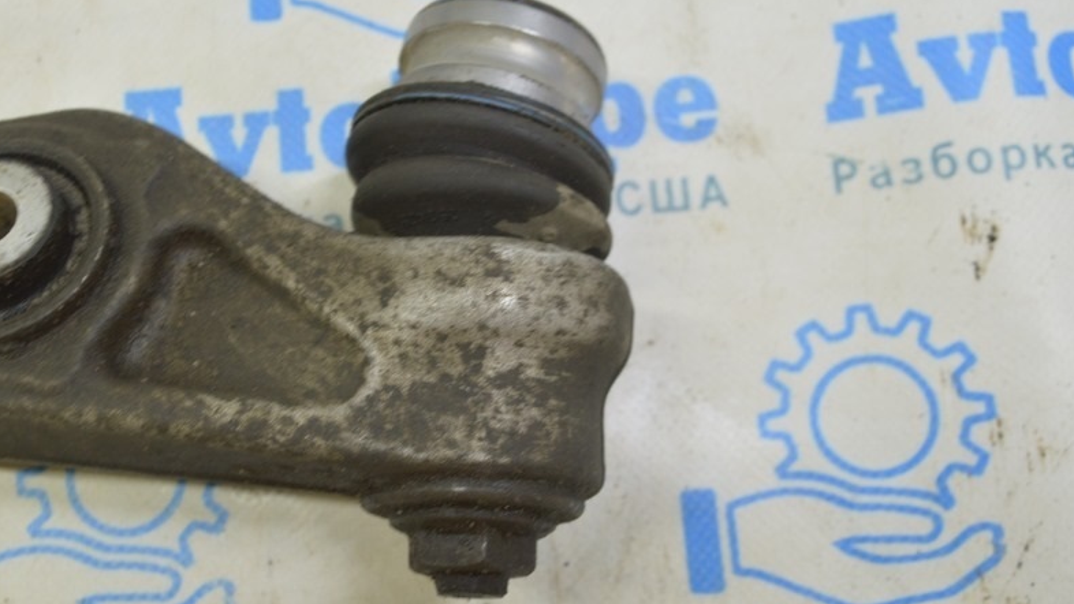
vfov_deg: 26.5
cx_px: 425
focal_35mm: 45
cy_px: 282
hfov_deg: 45.2
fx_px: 1281
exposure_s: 1/20
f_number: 5.6
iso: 400
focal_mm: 22
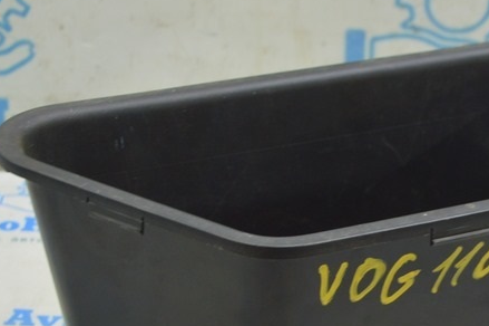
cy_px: 292
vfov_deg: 11.4
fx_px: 1615
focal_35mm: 119
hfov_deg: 17.1
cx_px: 358
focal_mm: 34
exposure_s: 1/20
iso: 400
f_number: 5.6
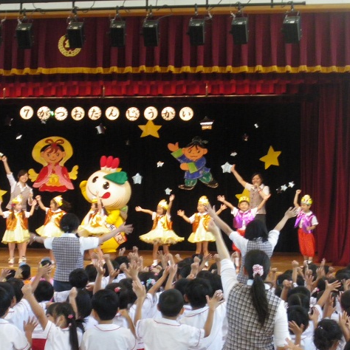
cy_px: 176
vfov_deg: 23.4
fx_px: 847
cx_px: 140
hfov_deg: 23.3
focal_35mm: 74
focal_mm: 11.1
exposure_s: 1/60
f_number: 4.6
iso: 500
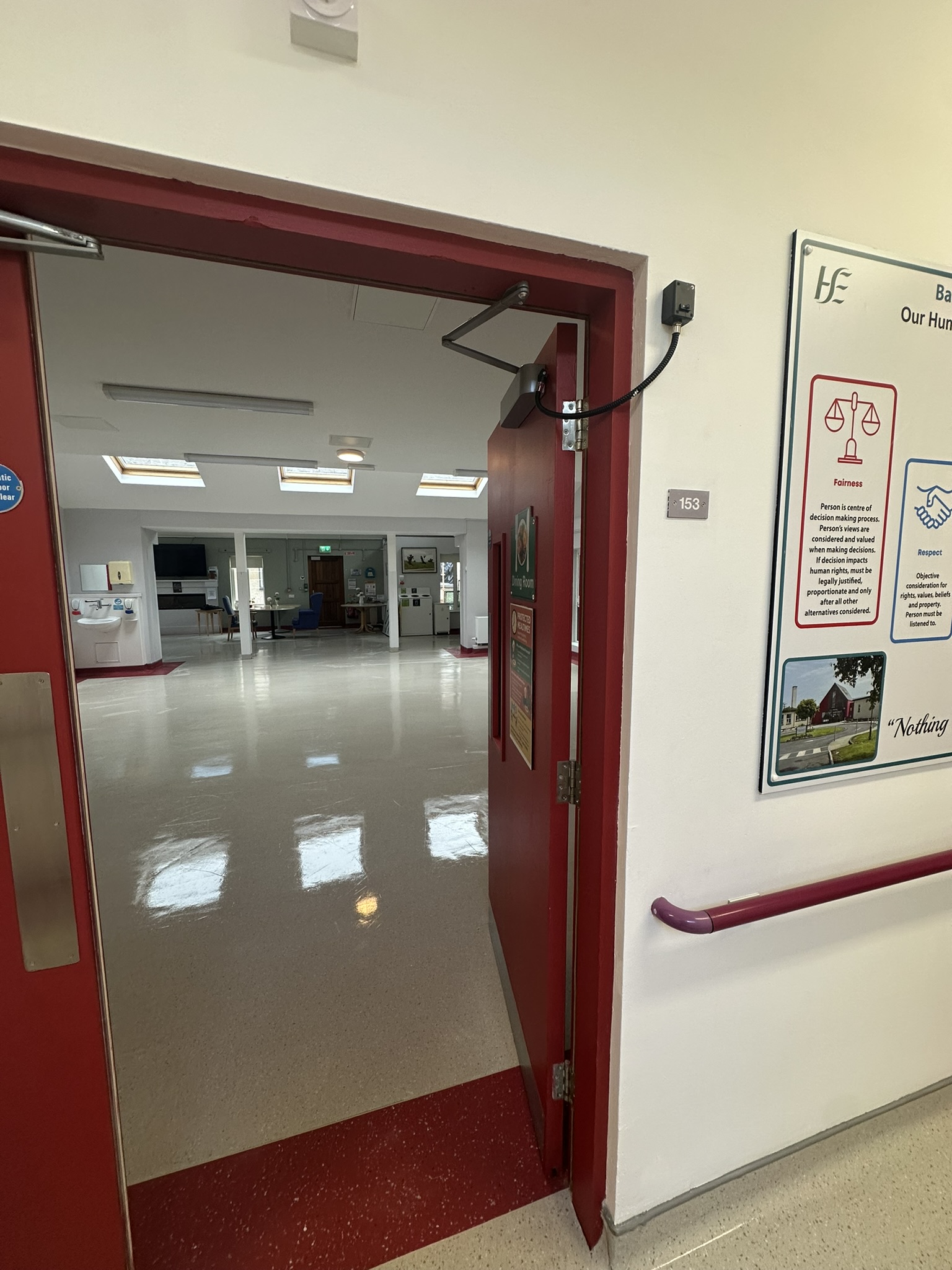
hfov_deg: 85.7
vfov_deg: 102.1
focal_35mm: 14
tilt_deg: -7.3
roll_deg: -0.5
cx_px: 476
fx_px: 513
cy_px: 635
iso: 125
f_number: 2.2
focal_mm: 2.22
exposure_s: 1/100
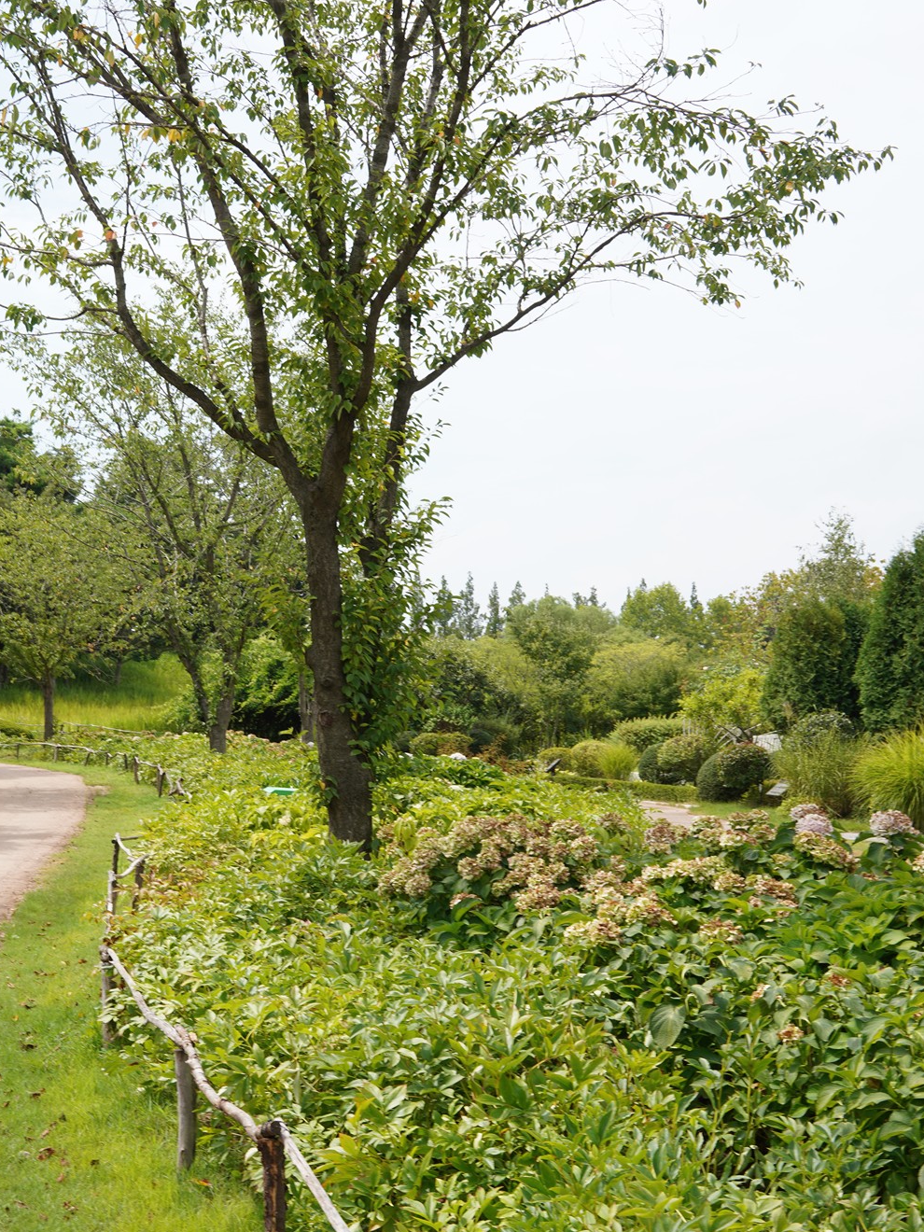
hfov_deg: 28.1
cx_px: 220
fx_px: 1815
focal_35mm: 51
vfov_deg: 37.5
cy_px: 621
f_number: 10
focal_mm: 35
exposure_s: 1/100
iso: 100
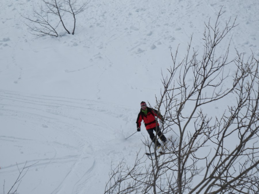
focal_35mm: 66
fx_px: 494
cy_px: 97
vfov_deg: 22.3
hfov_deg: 29.4
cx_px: 130
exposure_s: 1/200
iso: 80
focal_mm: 11.9
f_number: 12.4
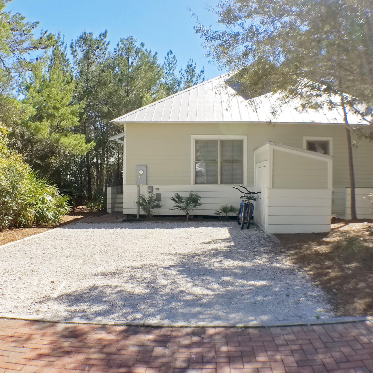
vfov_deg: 52.5
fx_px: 378
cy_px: 185
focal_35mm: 31
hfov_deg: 52.5
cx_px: 188
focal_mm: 4.25
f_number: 1.7
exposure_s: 1/1692
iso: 50
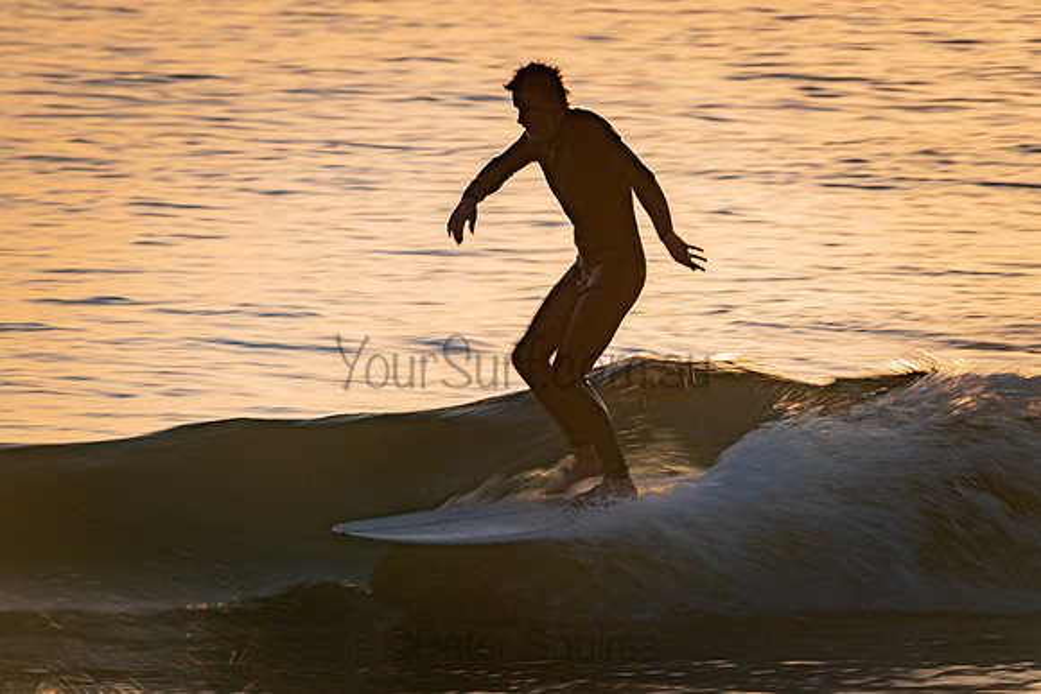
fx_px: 17715
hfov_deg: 3.4
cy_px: 369
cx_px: 623
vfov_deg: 2.2
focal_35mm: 613
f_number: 16
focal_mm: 500
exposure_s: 1/40
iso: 64
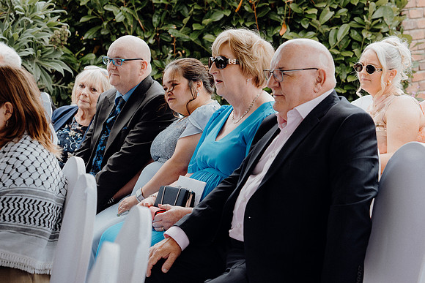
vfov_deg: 16.3
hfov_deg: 24.2
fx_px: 992
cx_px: 212
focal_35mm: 84
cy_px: 142
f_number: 3.5
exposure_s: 1/250
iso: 125
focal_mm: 56
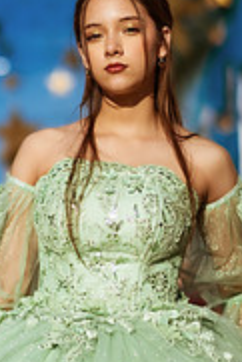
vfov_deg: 14.2
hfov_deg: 9.5
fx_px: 1449
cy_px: 198
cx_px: 66
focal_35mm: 144
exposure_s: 1/8000
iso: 50
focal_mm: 58
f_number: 1.8
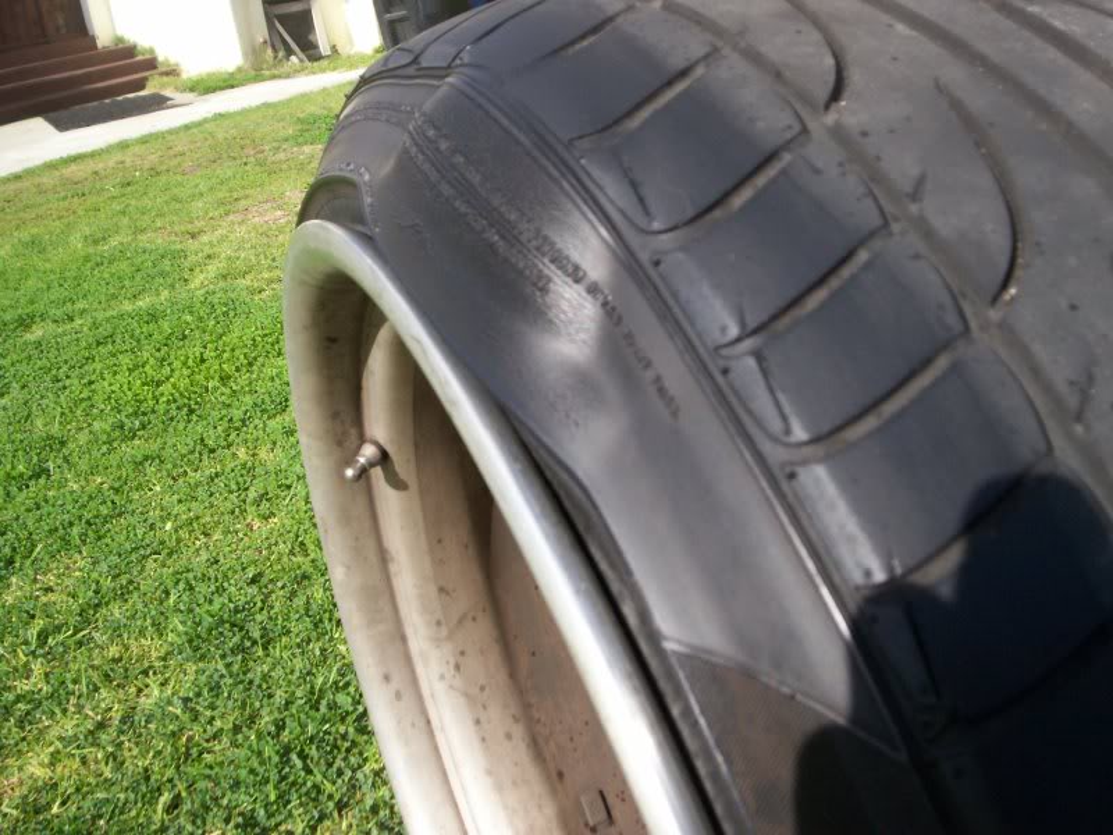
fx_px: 1157
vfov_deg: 39.7
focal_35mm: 36
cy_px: 418
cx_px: 556
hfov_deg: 51.4
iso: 100
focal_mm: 5.9
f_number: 4.5
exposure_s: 1/366
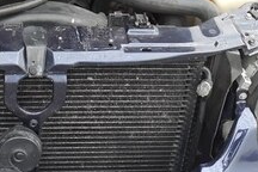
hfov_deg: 23.1
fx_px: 616
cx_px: 30
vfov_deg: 15.2
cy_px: -46
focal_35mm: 86
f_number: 1.9
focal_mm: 3.6
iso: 50
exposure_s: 1/50
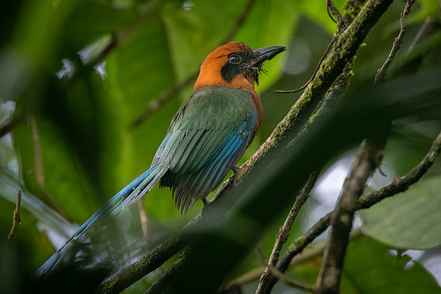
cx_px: 185
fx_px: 7538
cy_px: 115
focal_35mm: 615
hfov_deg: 3.4
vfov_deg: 2.2
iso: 3200
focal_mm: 500
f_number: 8
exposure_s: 1/640
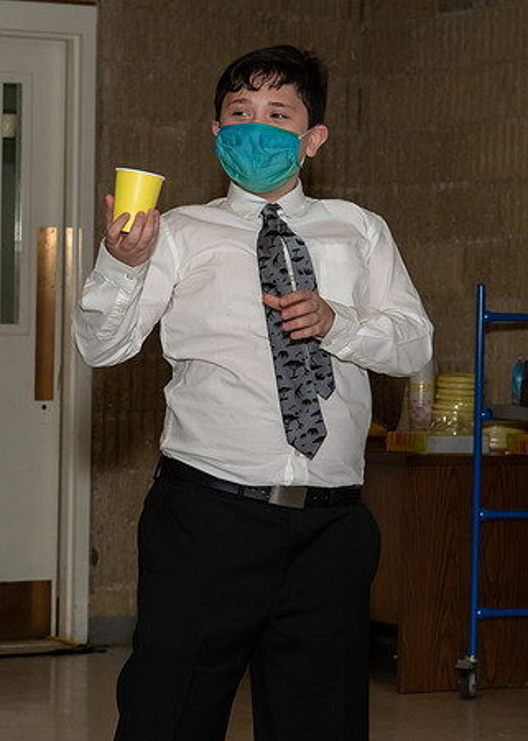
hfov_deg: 10.1
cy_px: 360
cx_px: 265
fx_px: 2990
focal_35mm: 142
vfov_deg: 14.1
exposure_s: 1/250
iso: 500
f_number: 7.1
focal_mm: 55
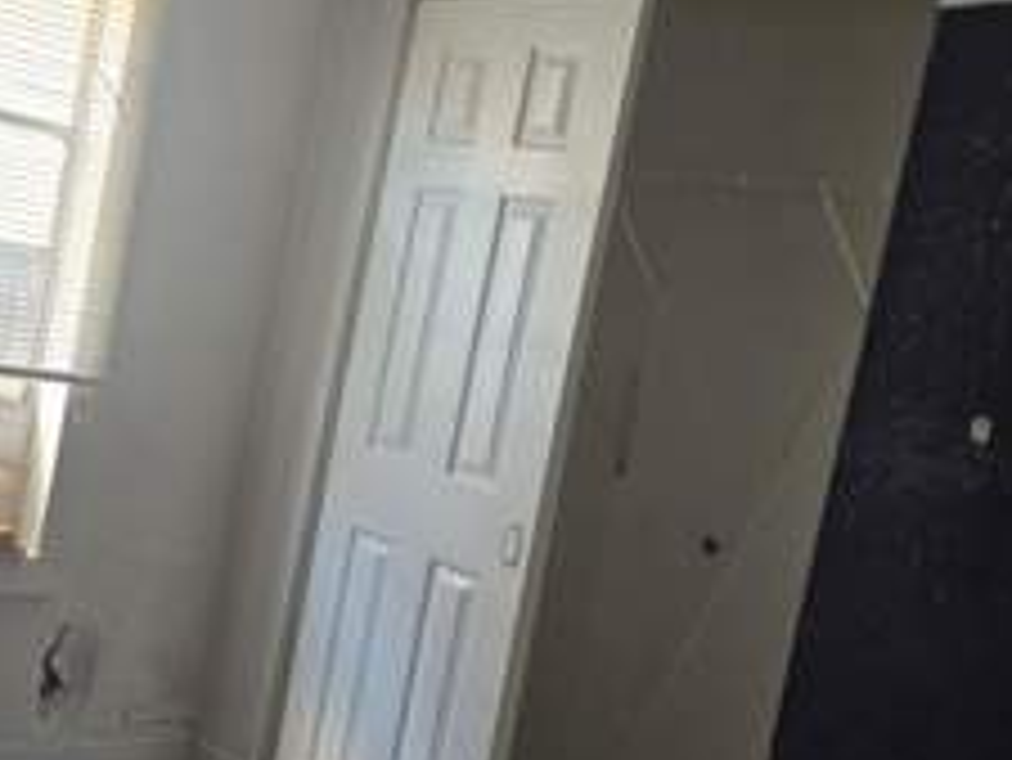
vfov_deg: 29.7
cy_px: 369
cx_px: 171
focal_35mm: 49
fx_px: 1433
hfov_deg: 37.2
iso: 160
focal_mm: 6.3
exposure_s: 1/120
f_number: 1.7
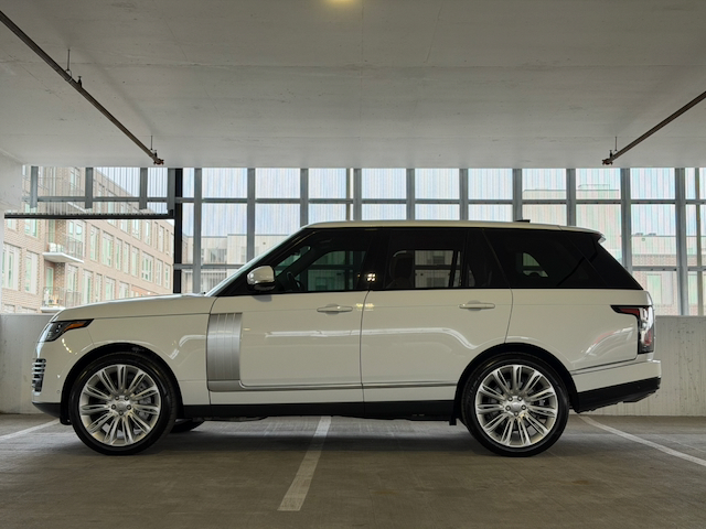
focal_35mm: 48
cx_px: 353
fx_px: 979
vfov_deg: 30.3
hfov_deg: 39.7
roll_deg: -1.0
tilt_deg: +5.9
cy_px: 264
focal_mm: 6.76
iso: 80
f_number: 1.78
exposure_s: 1/484
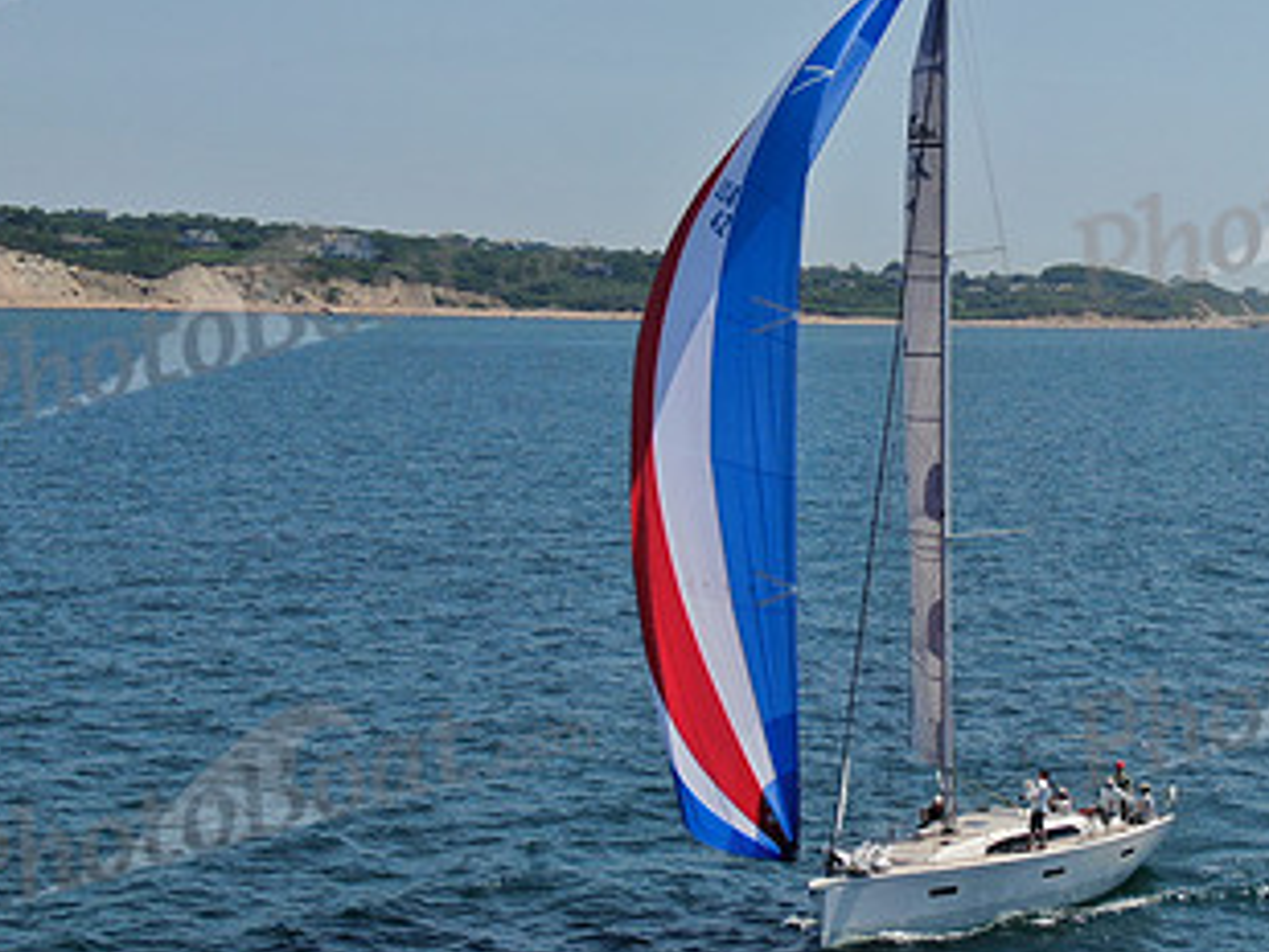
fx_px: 3301
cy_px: 494
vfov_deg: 16.4
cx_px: 838
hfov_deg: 21.7
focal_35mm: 90
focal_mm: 8.6
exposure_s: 1/1250
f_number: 3.8
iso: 100
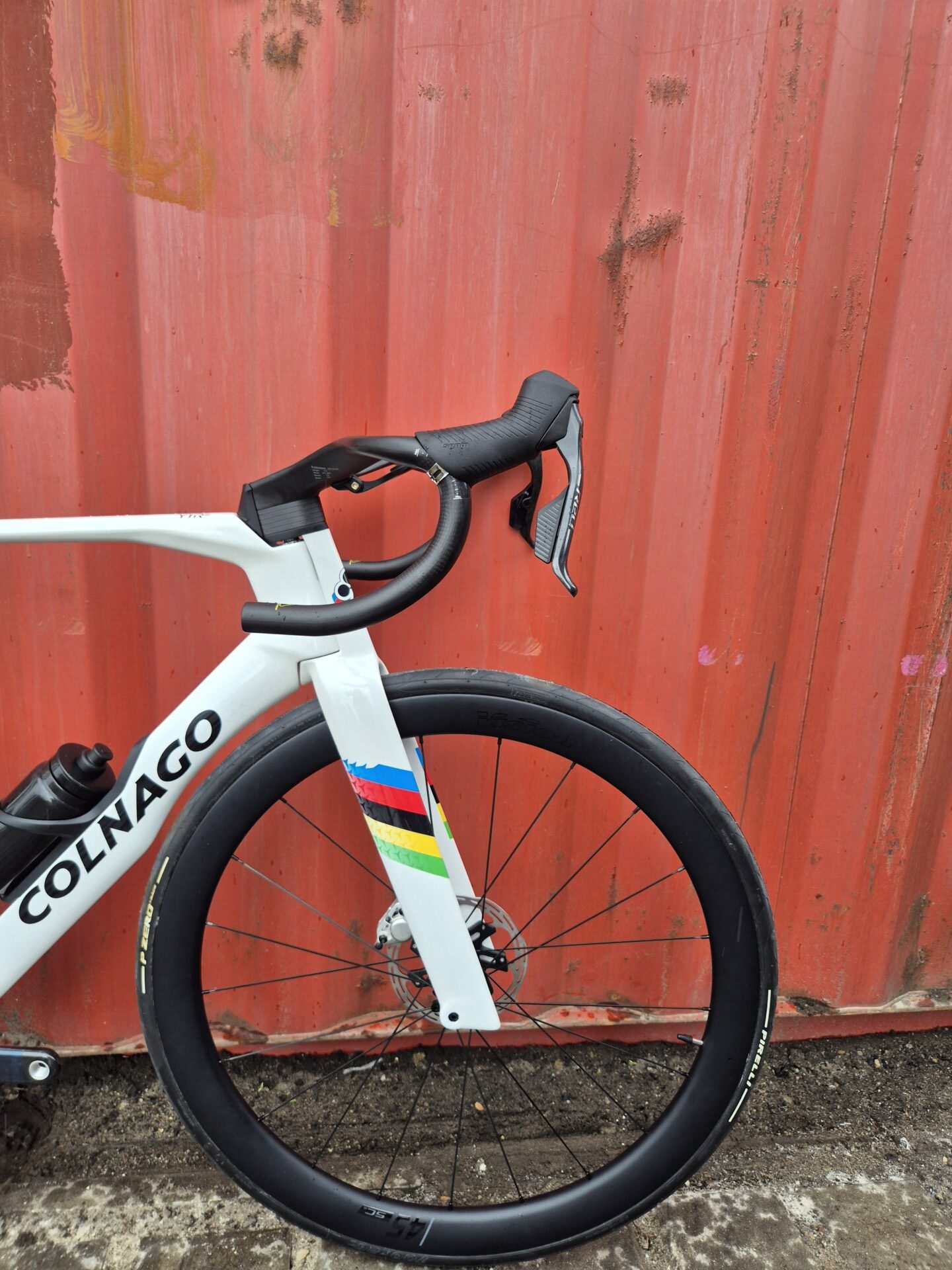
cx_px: 476
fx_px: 843
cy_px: 635
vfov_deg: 73.9
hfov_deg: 58.9
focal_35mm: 23
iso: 25
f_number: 1.8
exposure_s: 1/242
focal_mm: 5.4
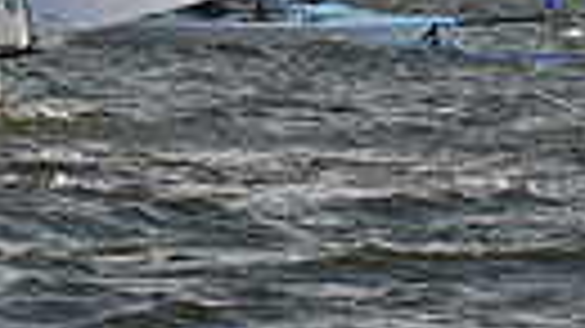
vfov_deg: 1.3
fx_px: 14513
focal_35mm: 936
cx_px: 110
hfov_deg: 2.3
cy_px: -773
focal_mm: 200
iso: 250
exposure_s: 1/1250
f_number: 8
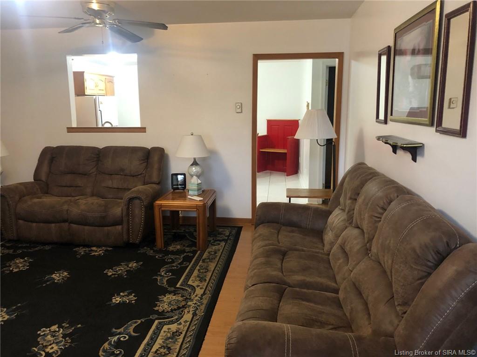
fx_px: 386
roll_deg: +0.0
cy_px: 178
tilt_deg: -10.6
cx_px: 238
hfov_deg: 63.4
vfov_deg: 49.7
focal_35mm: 28
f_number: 1.8
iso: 100
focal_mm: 3.99
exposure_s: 1/9
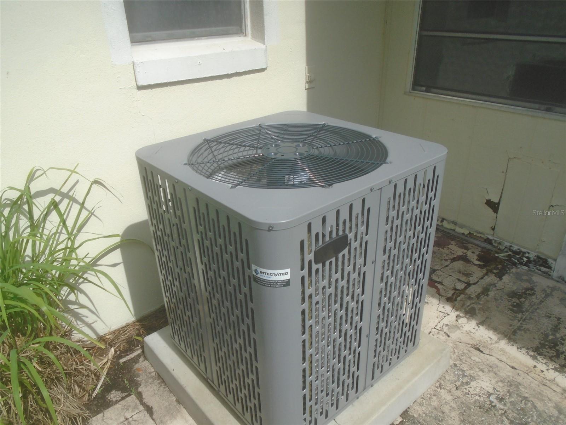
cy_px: 212
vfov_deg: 53.1
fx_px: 425
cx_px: 283
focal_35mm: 26
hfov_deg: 67.3
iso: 100
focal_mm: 4.6
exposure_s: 1/200
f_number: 8
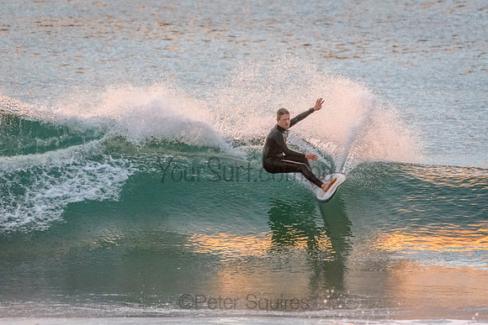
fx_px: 10169
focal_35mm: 750
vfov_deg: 1.8
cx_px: 244
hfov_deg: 2.7
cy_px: 162
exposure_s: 1/1250
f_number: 5.6
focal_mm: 500
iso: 2800
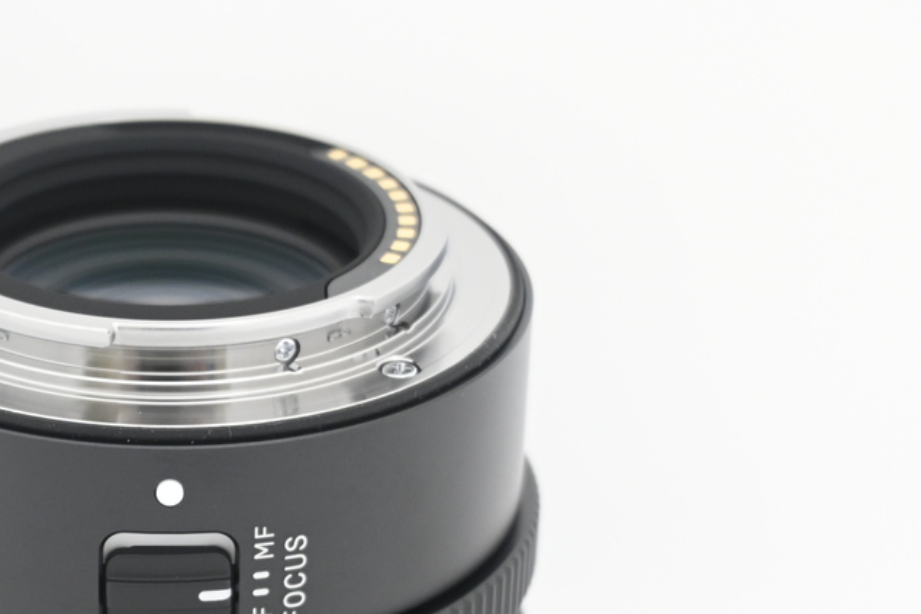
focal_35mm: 122
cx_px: 164
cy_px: 553
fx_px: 3119
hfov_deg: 16.7
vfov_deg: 11.2
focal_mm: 43
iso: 1000
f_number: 6
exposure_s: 1/20
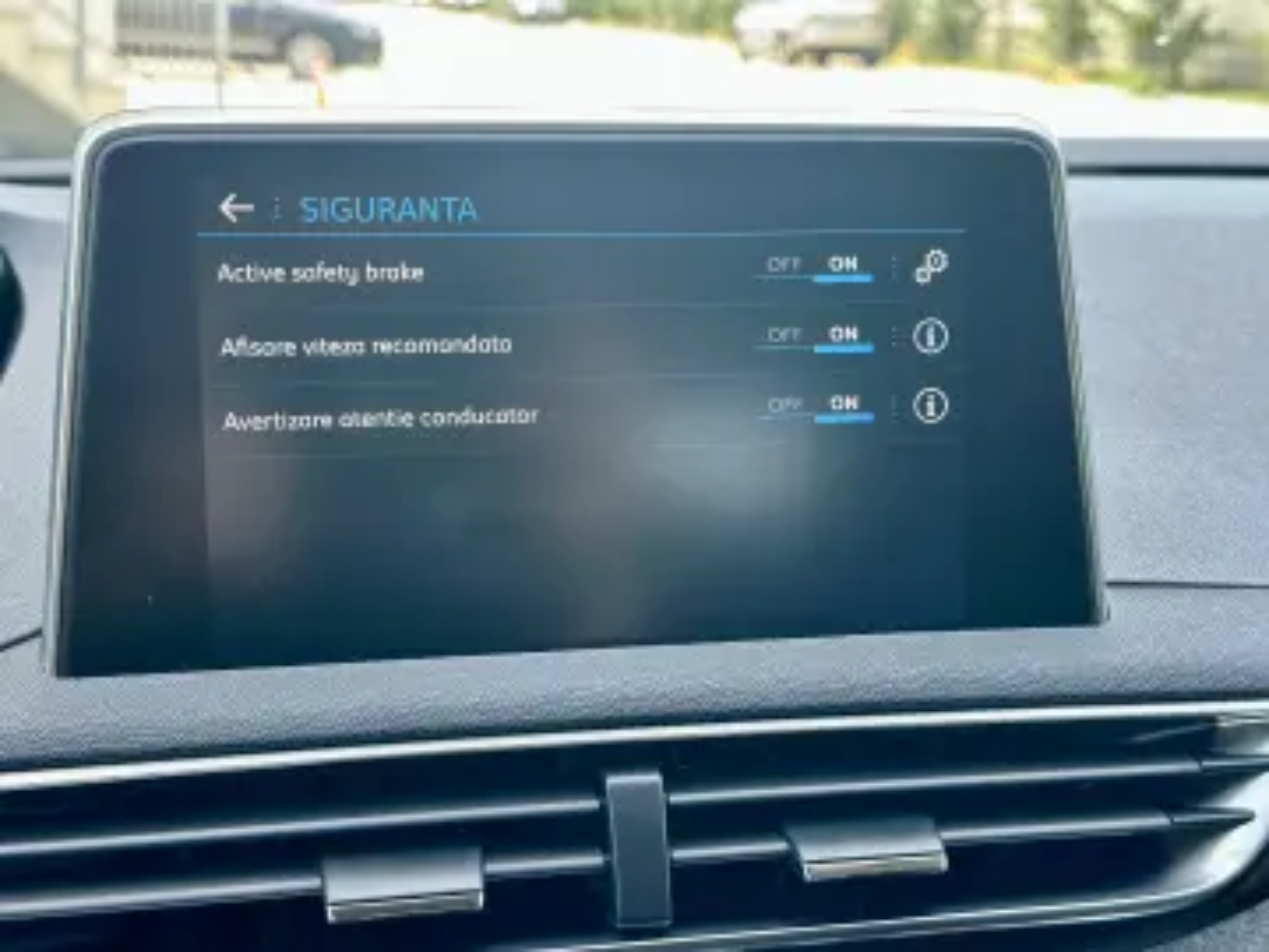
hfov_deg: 39.7
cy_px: 476
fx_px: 1760
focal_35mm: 48
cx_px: 634
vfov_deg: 30.3
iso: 100
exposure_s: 1/127
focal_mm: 6.86
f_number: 1.78
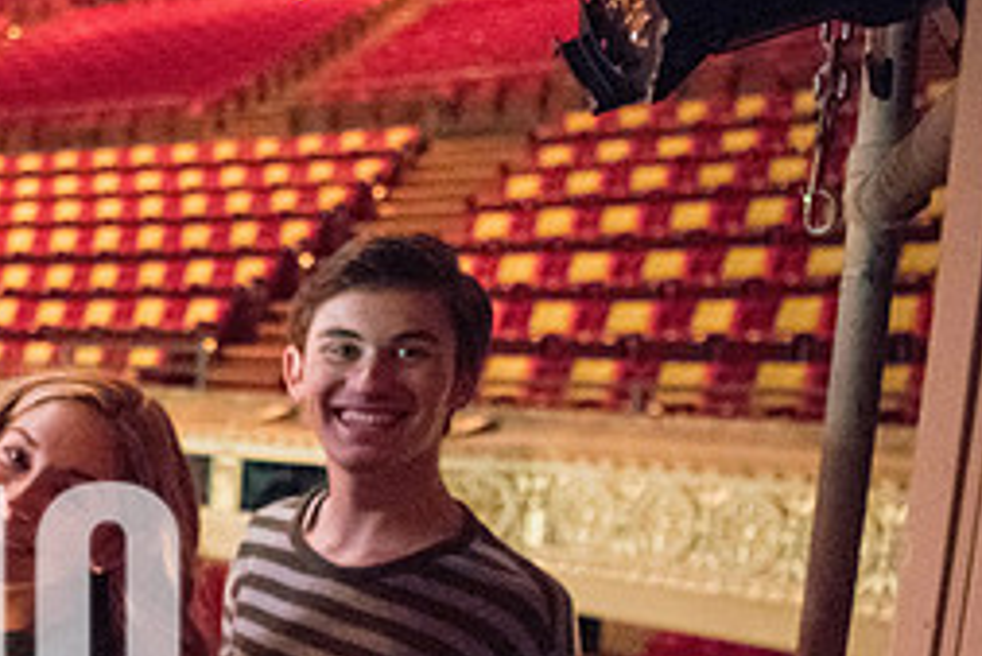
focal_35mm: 55
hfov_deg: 31.8
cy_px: 666
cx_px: -113
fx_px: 1501
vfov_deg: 23.5
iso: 6400
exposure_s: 1/80
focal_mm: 24
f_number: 2.8
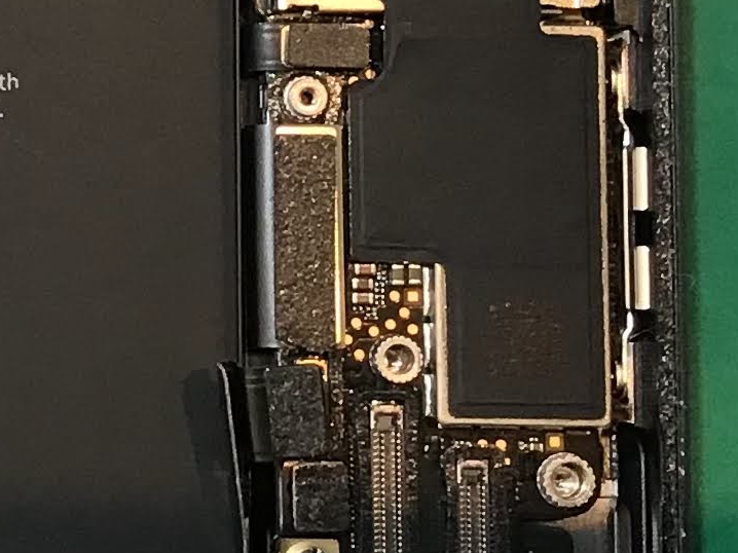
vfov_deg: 10.5
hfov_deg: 12.8
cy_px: 49
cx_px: -565
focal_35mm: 141
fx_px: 3005
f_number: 2.4
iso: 64
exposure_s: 1/33
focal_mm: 3.3
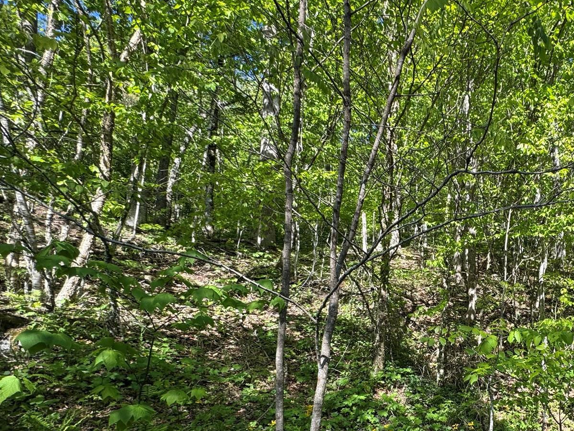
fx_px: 398
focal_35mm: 24
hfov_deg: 63.9
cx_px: 476
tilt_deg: +15.7
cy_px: 318
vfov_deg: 54.4
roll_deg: +3.7
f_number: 2.2
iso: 40
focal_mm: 2.22
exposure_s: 1/308
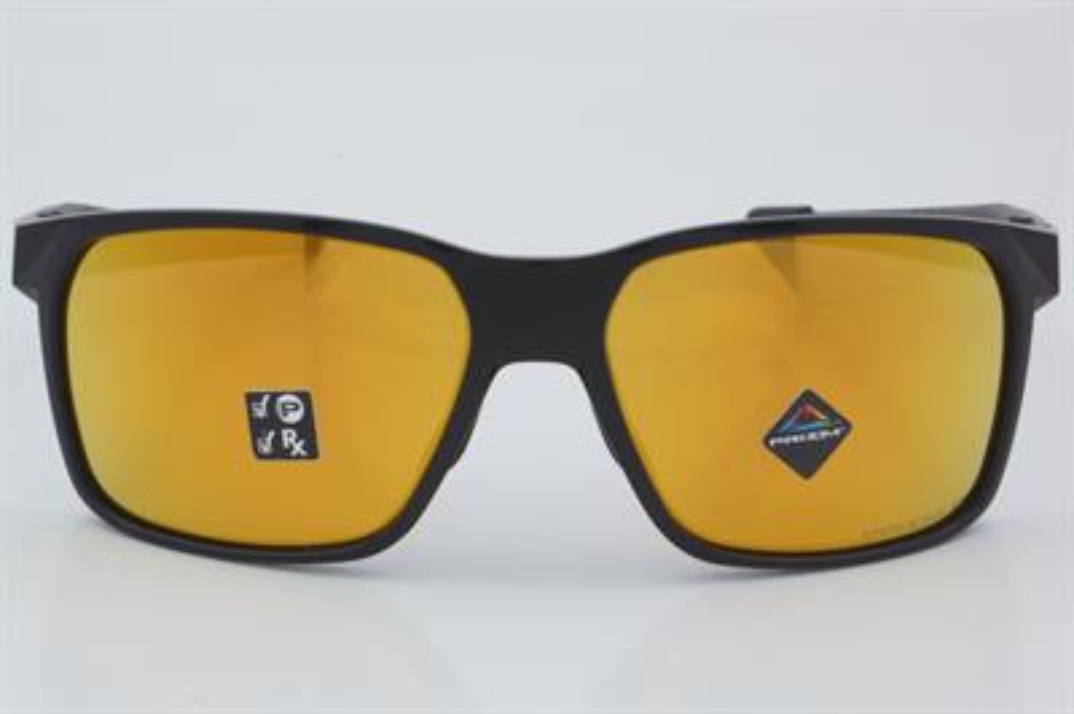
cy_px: 357
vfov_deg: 16.5
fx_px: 2459
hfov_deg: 24.6
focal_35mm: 82
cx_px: 537
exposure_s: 1/3
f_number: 32
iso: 100
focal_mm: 55
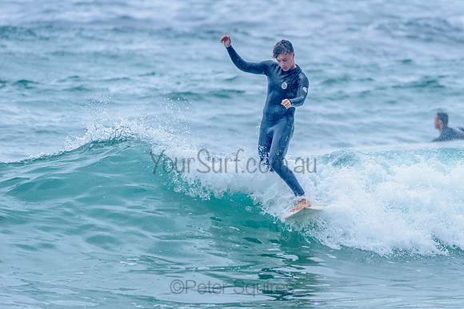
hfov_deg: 3.3
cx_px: 288
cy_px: 186
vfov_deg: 2.2
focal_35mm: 628
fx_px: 8093
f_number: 5.6
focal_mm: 500
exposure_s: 1/2000
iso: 800
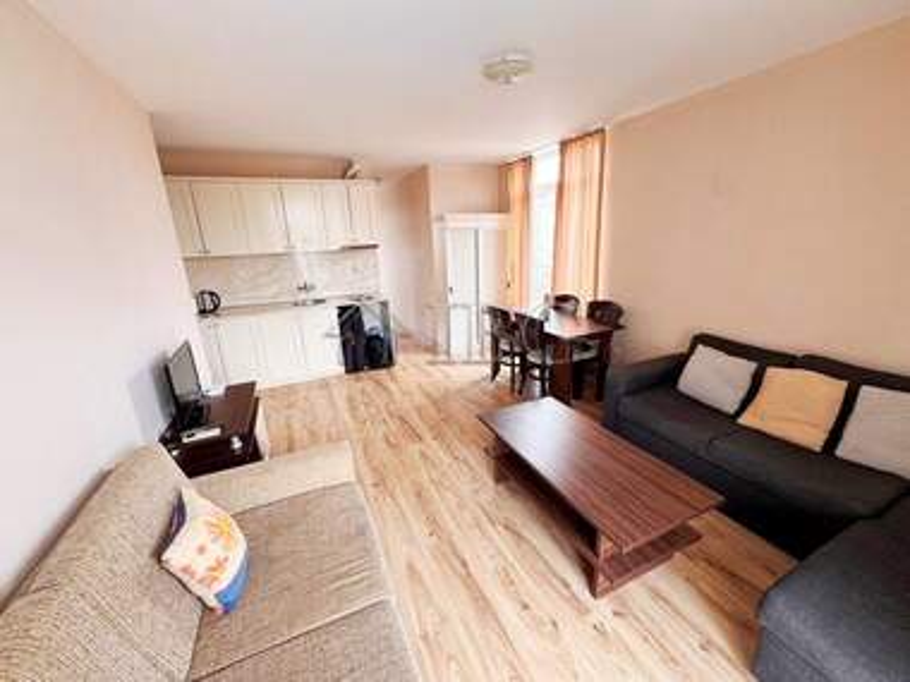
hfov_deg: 102.1
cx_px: 455
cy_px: 341
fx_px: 368
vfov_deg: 85.7
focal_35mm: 14
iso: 100
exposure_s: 1/99
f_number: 2.2
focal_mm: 2.22
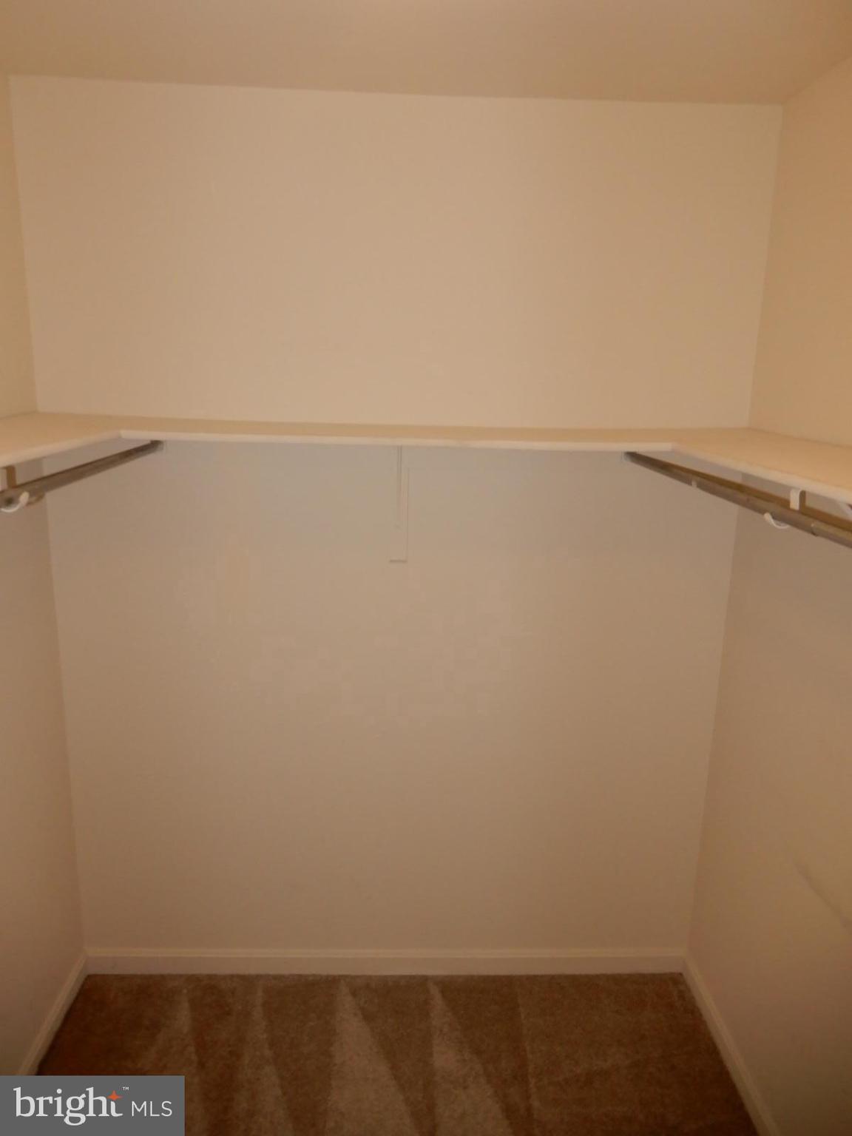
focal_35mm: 24
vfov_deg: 71.6
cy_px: 568
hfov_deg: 56.8
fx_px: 788
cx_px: 426
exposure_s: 1/30
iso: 200
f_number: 3.4
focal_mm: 4.3
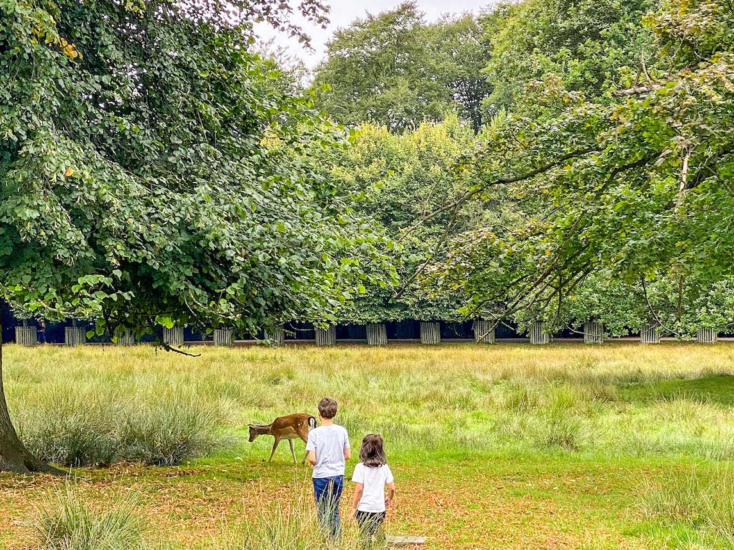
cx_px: 343
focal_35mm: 62
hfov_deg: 31.2
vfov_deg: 23.7
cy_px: 285
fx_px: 1315
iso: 20
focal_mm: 6
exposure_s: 1/370
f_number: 2
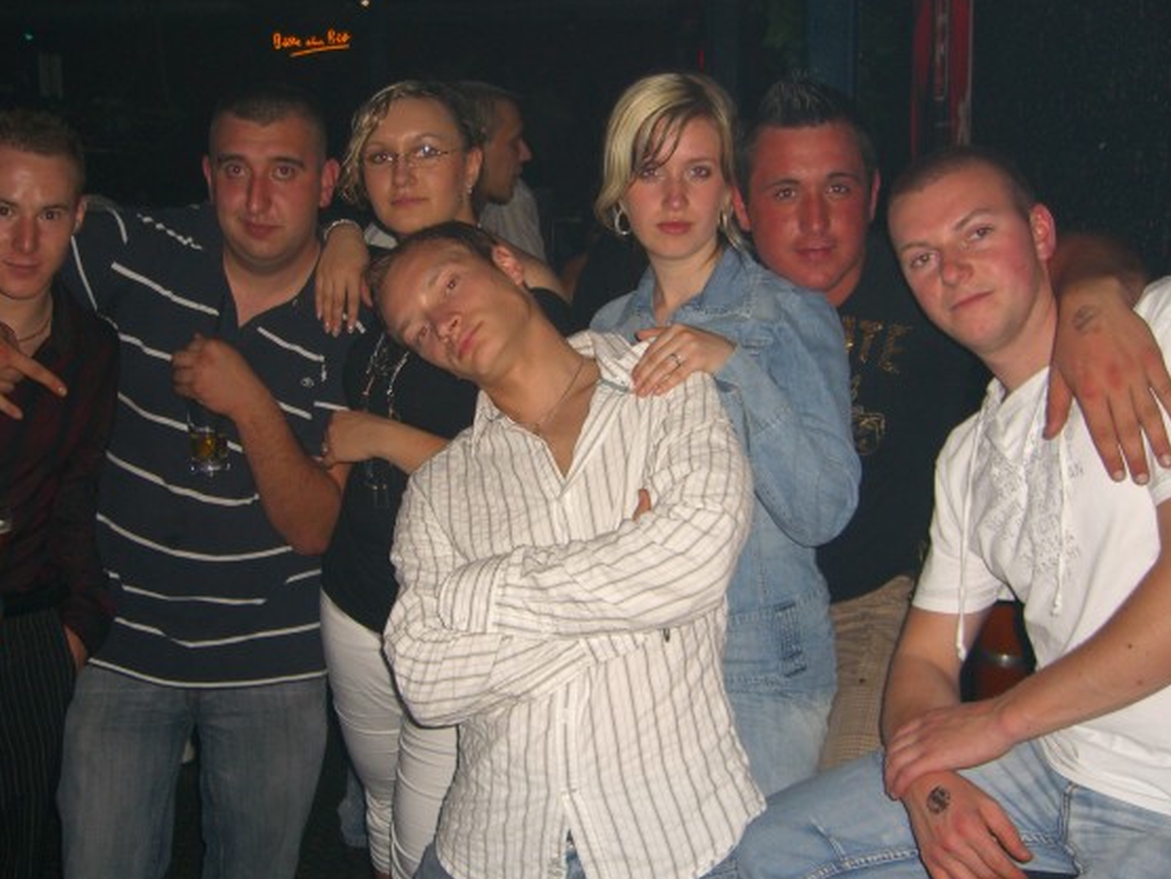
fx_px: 1387
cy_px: 424
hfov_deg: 45.7
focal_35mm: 41
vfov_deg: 35.1
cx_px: 548
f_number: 2.8
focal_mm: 7.9
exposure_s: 1/60
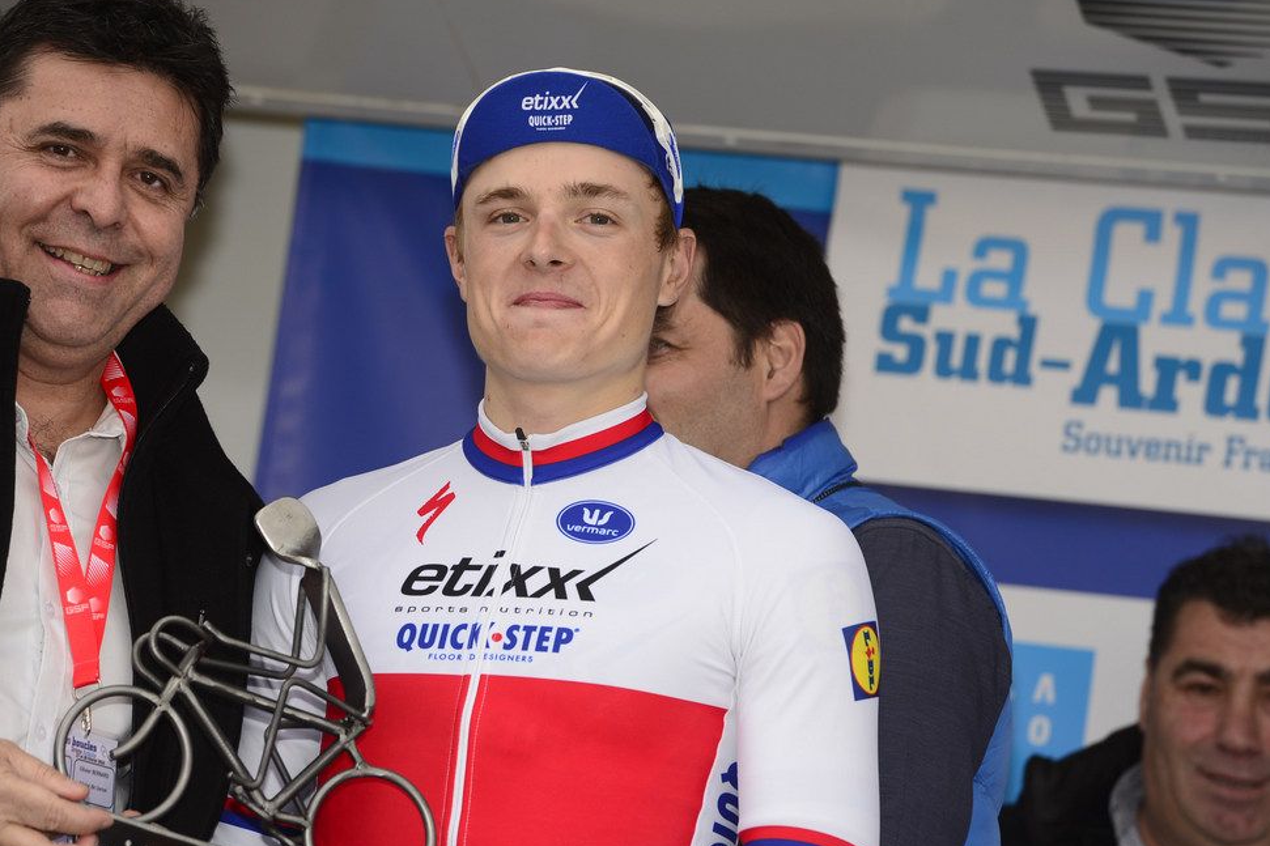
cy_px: 484
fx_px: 8712
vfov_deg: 5.6
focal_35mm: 247
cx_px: 670
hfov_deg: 8.3
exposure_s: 1/250
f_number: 5.6
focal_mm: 200
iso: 200
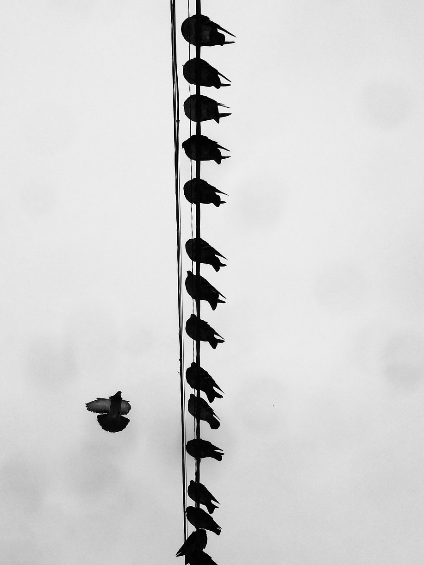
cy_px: 337
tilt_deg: +50.7
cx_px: 199
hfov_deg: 37.7
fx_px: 620
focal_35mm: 38
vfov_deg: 48.7
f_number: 2.2
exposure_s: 1/2053
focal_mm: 4.15
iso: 32
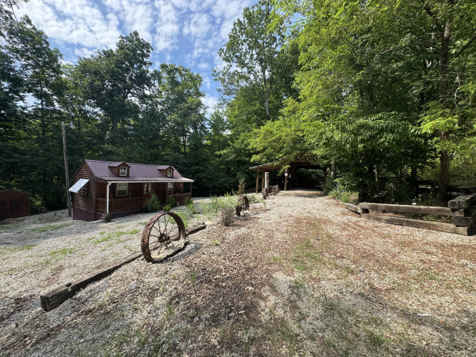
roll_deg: -2.6
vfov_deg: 85.7
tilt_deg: -1.1
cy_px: 178
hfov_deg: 102.1
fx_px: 192
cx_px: 238
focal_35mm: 14
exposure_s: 1/713
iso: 40
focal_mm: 2.22
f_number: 2.2
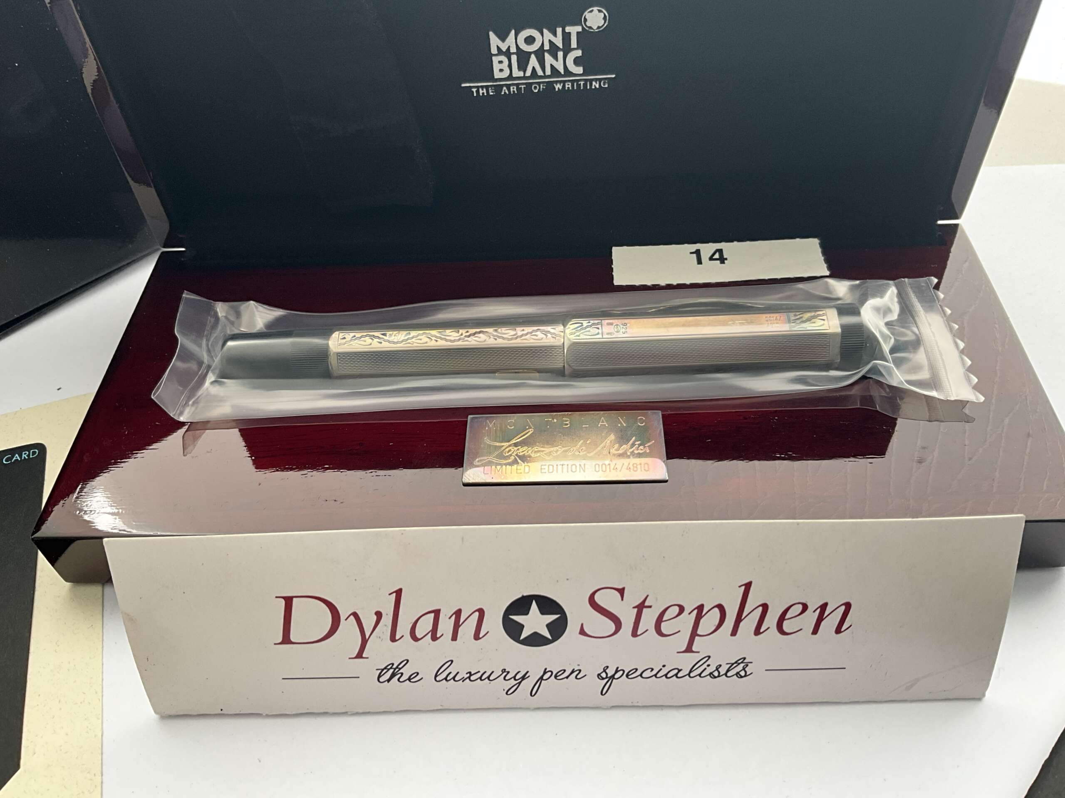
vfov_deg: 48.2
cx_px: 532
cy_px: 399
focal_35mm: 29
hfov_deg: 61.7
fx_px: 892
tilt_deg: -48.5
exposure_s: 1/122
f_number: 1.8
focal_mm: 3
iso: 32
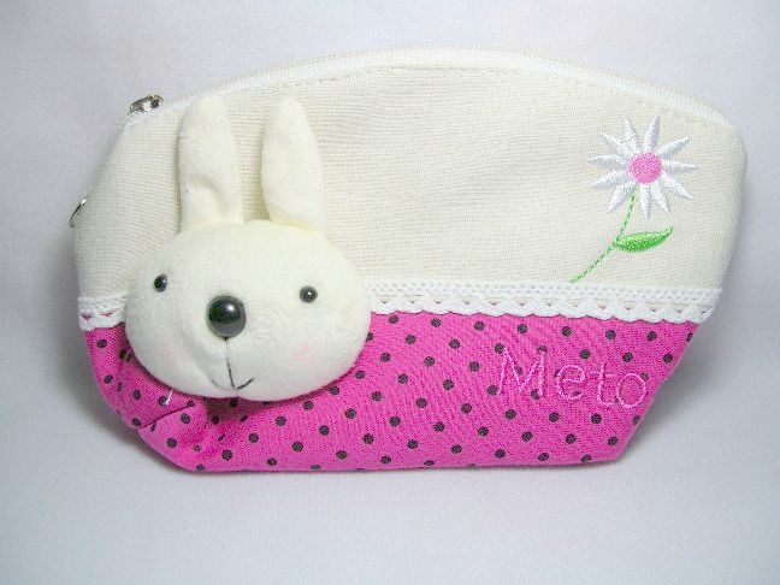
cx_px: 390
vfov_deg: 40.7
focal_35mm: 35
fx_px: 789
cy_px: 292
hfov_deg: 52.6
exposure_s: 1/66.4
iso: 50
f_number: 2.8
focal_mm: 5.8
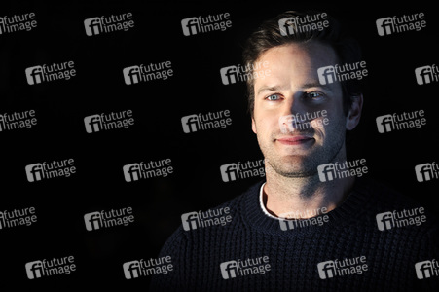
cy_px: 146
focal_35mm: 200
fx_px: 2437
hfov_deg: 10.3
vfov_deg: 6.9
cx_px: 220
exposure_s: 1/320
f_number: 6.3
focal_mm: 200
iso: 200
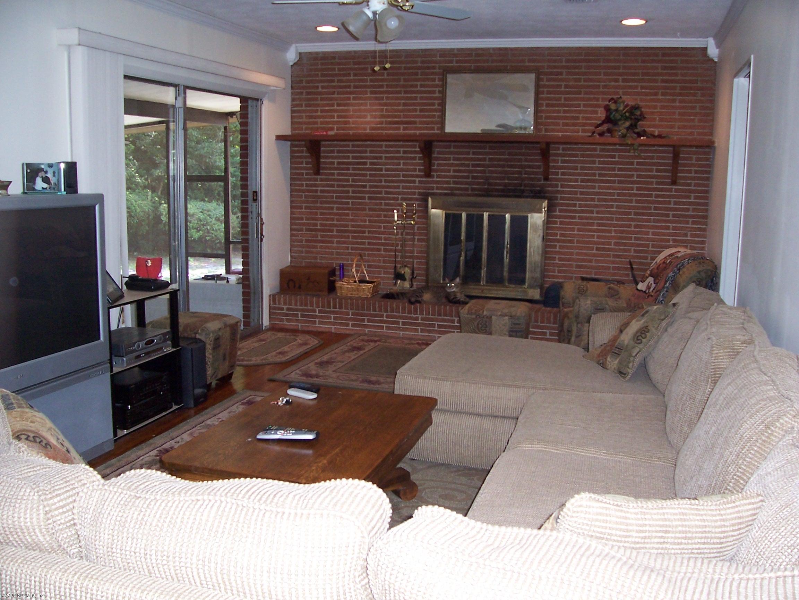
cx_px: 400
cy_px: 300
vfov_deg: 41.8
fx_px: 785
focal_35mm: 34
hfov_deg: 54.0
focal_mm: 5.6
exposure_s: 1/60
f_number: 2.7
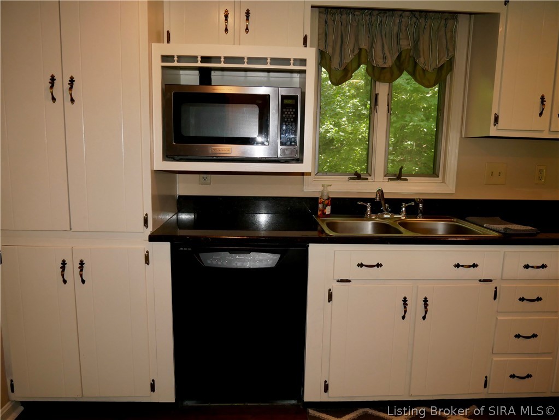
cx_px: 280
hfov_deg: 71.6
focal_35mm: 24
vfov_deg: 56.8
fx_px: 388
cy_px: 210
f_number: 3.5
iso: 800
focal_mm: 12
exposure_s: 1/60
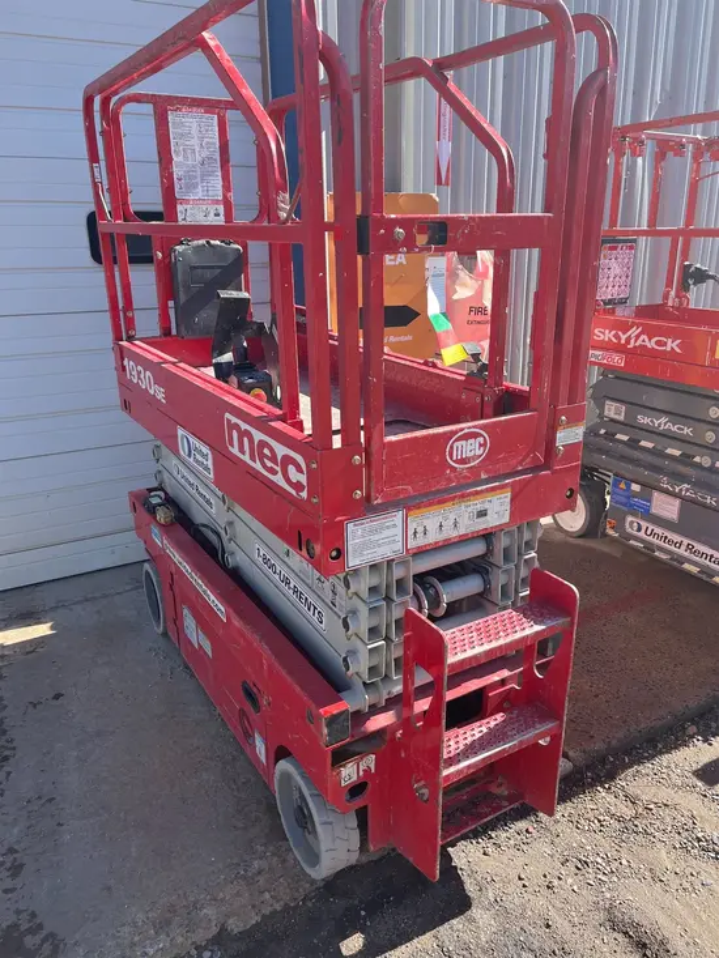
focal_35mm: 26
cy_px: 479
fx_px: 720
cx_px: 360
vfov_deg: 67.3
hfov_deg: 53.1
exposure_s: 1/951
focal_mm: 5.1
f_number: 1.6
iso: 50
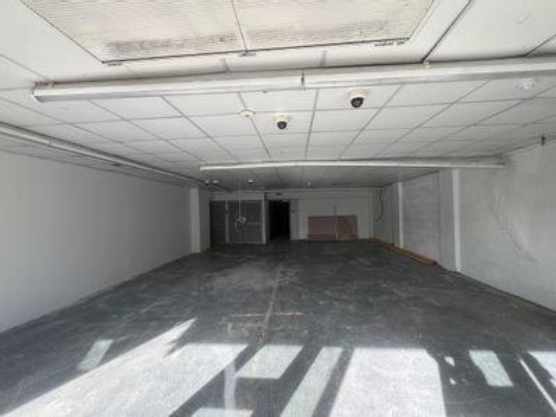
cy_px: 208
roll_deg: +0.8
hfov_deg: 106.2
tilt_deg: -0.7
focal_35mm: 13
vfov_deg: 89.9
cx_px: 278
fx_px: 209
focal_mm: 1.57
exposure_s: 1/112
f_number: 1.8
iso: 32
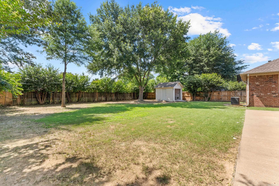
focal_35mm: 15
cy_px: 93
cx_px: 140
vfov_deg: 77.3
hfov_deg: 100.4
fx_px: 116
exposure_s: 1/60
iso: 200
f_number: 9
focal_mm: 10
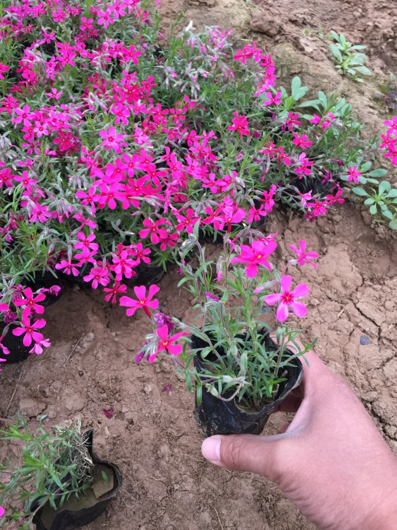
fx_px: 444
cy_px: 265
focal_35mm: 29
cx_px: 198
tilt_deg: -55.6
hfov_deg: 48.2
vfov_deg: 61.7
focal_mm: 4.15
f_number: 2.2
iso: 50
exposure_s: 1/33
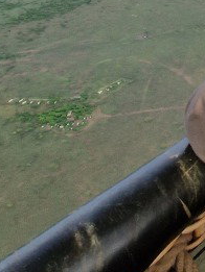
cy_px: -130
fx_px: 394
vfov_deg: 27.3
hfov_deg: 23.0
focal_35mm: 50
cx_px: 316
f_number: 2.2
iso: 50
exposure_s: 1/954
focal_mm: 2.2
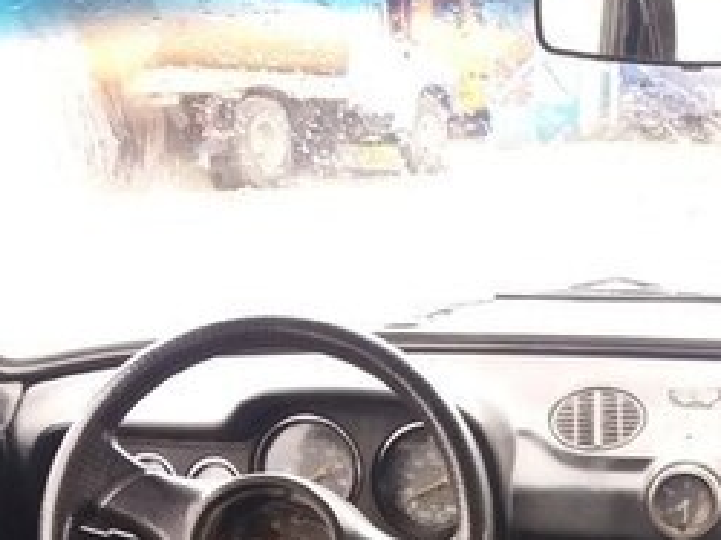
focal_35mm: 74
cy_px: 671
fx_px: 1540
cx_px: 528
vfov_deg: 18.7
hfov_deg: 26.1
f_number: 1.9
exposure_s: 1/33
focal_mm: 3.7
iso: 125
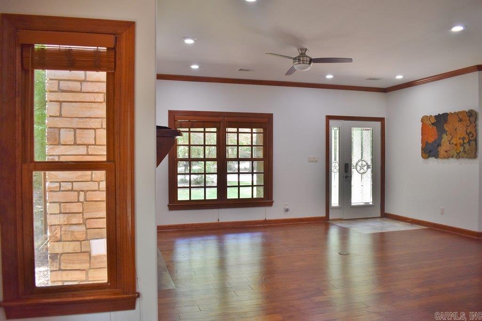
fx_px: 362
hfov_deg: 67.4
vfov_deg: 47.9
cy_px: 160
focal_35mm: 27
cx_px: 241
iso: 400
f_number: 4.5
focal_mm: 18
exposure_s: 1/80
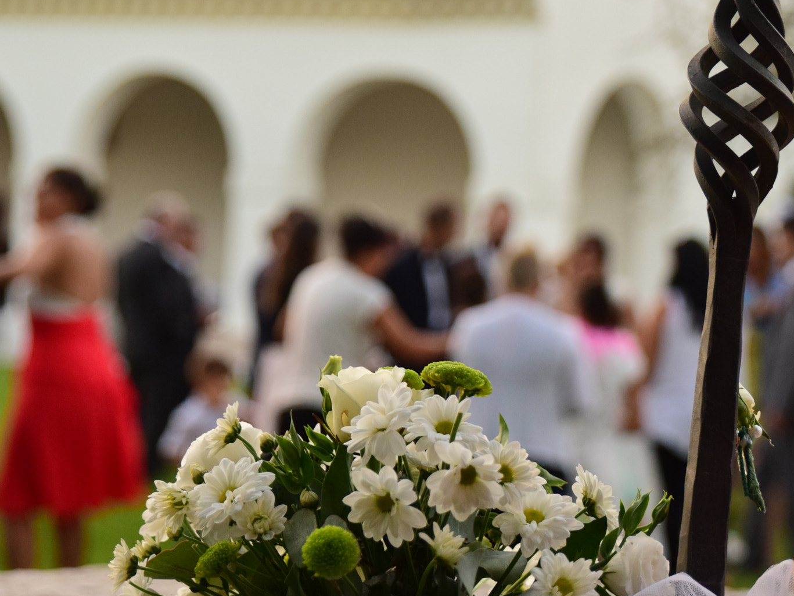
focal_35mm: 108
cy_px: 326
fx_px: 2478
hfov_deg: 18.2
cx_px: 502
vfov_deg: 13.7
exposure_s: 1/640
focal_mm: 50
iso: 1600
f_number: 2.8
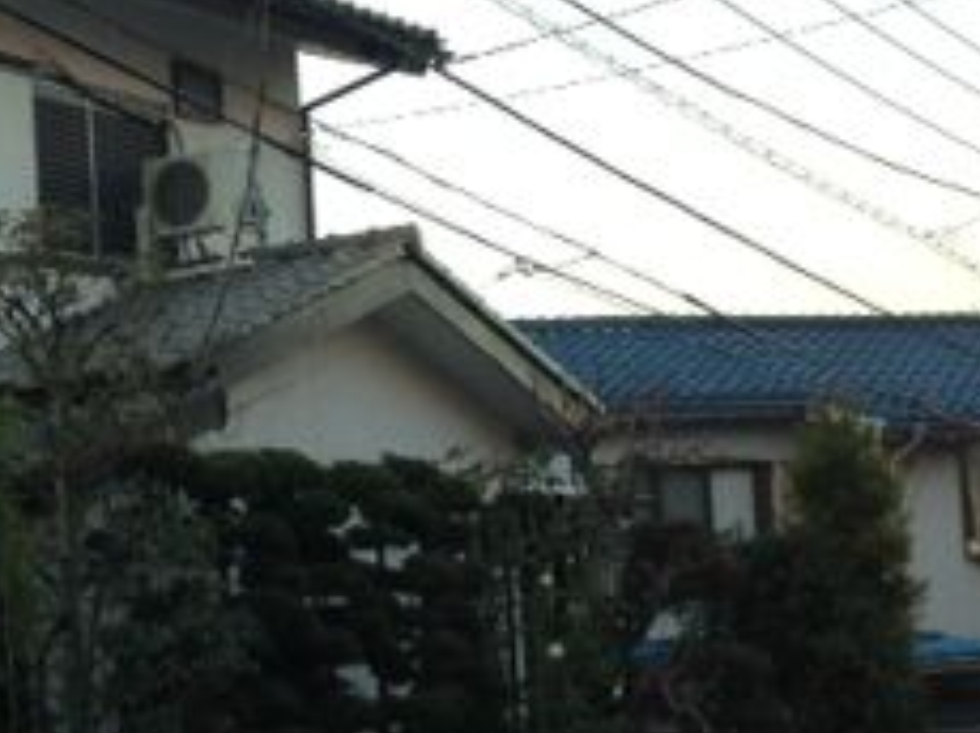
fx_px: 2602
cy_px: 563
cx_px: -285
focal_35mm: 92
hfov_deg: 19.7
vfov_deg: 15.9
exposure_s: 1/163
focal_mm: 4.13
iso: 50
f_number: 2.4
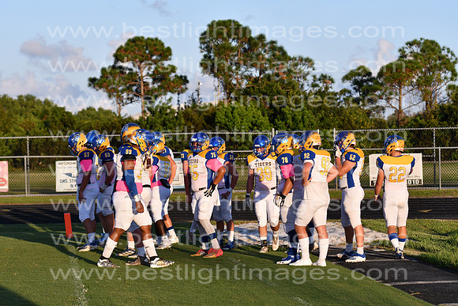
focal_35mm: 123
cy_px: 153
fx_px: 1565
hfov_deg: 16.6
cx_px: 229
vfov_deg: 11.2
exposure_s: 1/4000
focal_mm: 82
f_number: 4
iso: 400
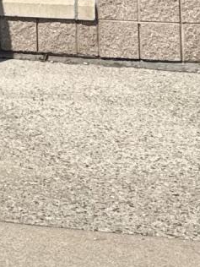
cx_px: -320
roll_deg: -0.7
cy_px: -183
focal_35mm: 152
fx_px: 1171
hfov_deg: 8.7
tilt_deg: +1.9
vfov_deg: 12.1
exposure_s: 1/6173
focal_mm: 6.76
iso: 80
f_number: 1.78
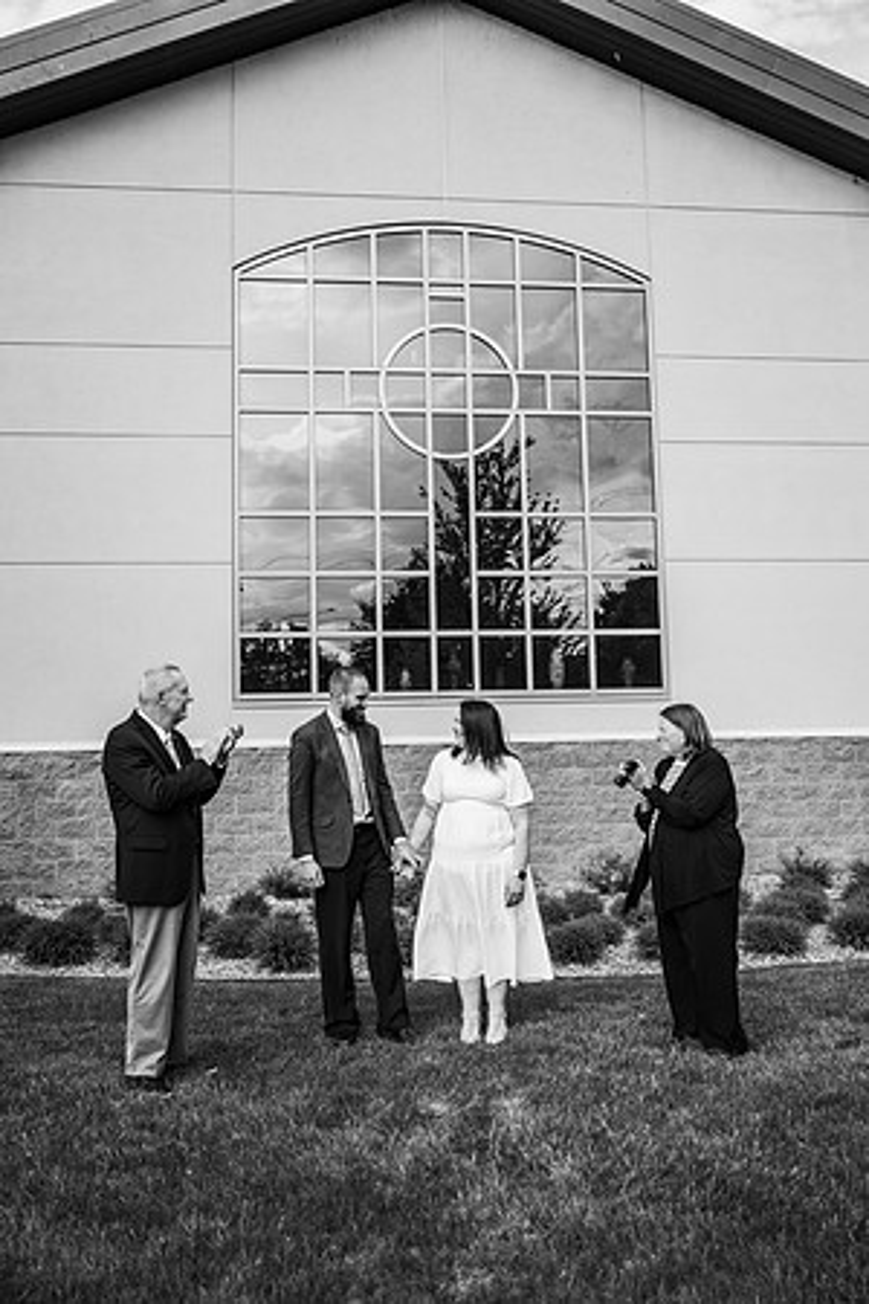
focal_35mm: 31
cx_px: 434
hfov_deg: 42.3
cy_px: 652
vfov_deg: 60.3
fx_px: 1122
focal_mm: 31
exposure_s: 1/1600
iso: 200
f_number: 2.8
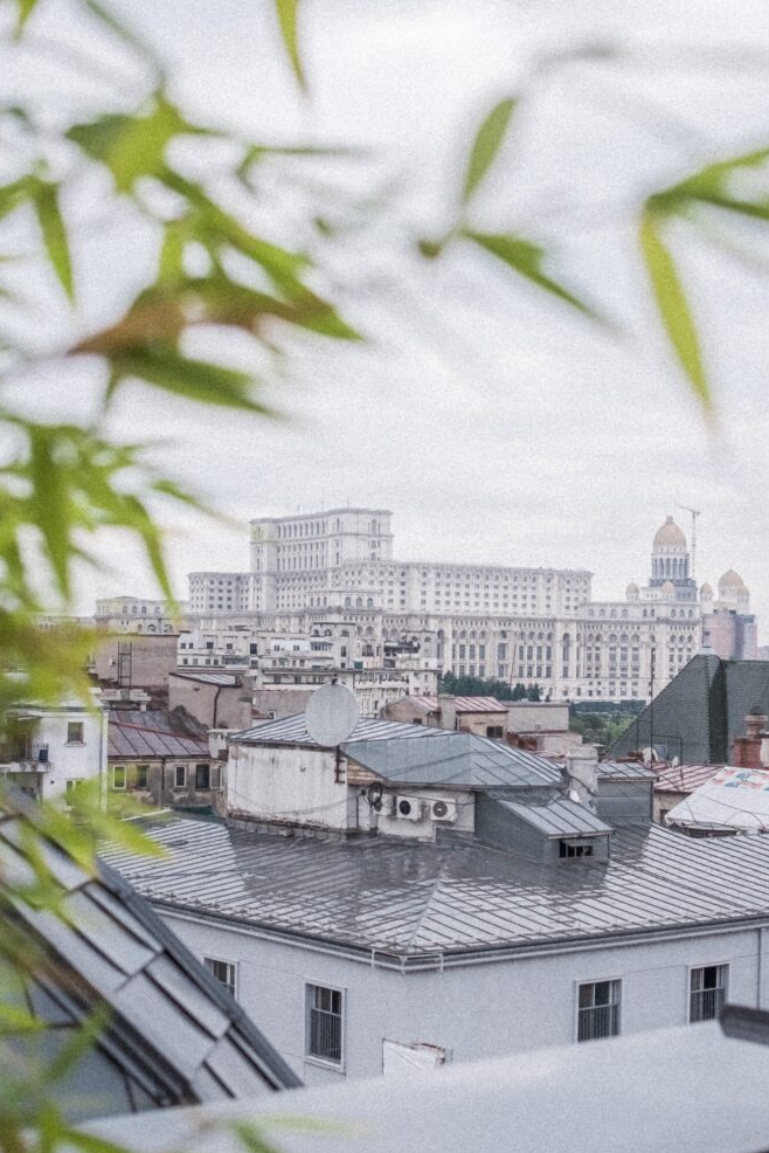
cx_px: 393
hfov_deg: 24.8
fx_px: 1746
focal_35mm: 55
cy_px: 598
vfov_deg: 36.5
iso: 100
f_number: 4
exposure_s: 1/250
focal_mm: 35
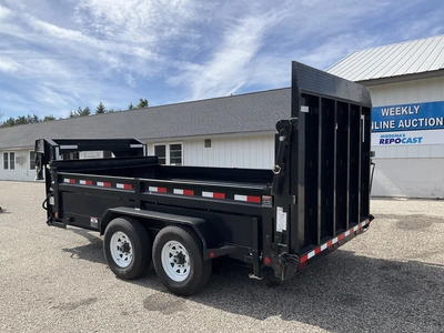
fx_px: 372
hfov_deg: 61.7
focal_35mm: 29
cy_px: 166
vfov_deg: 48.2
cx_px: 222
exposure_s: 1/1626
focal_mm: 3
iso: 25
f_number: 1.8
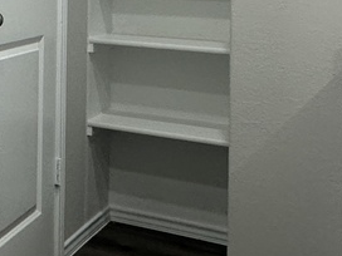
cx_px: -96
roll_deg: -1.4
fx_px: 731
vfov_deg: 18.8
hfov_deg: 23.5
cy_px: -54
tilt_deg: +1.3
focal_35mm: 74
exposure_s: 1/120
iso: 200
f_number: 2.2
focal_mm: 2.22
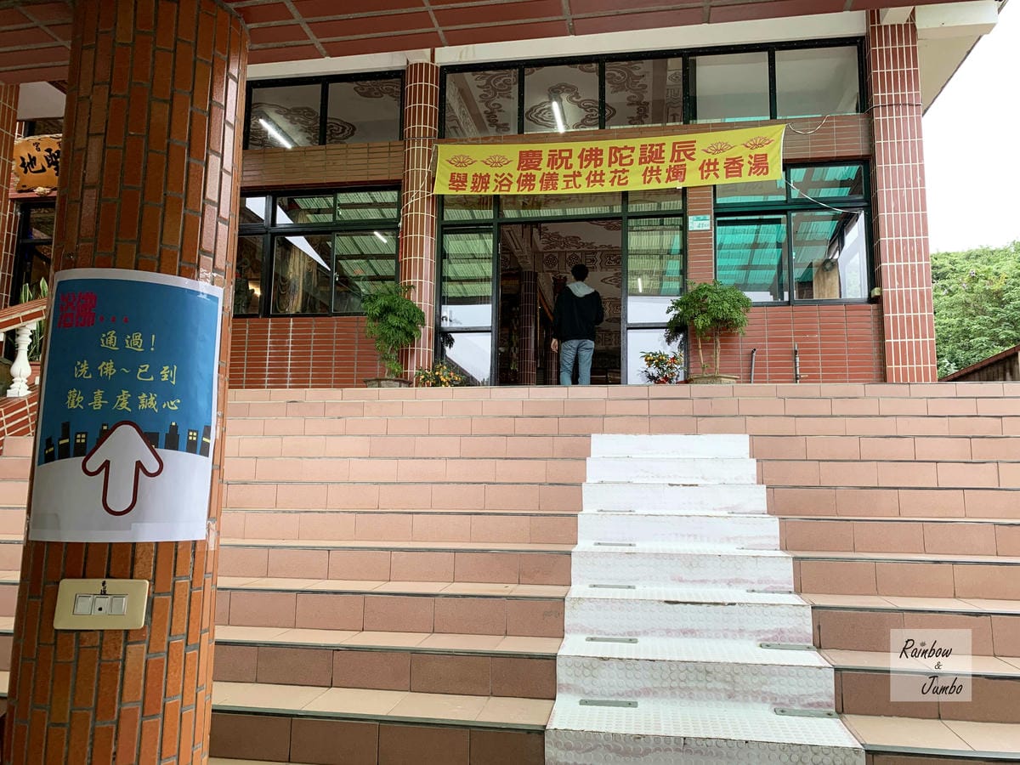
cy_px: 382
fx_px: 766
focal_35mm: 26
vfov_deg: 53.1
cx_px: 510
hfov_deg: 67.3
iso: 50
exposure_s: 1/121
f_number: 1.8
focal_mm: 4.25
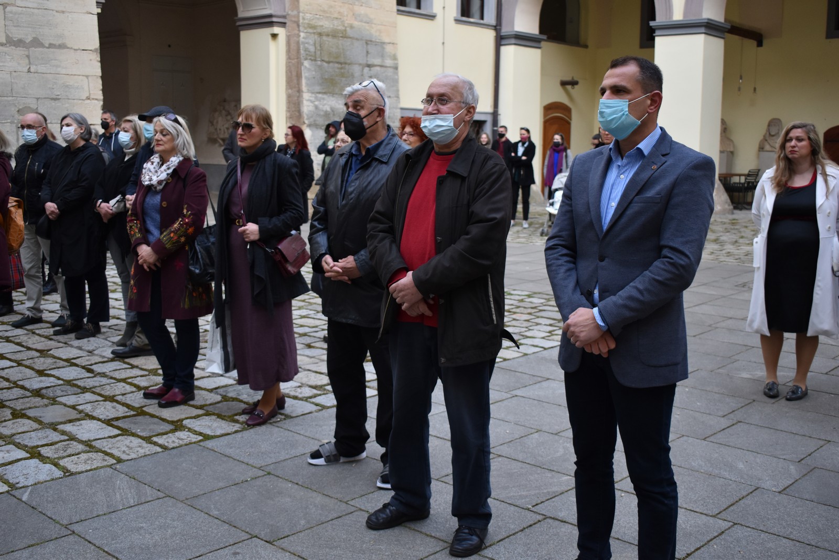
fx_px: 909
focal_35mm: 39
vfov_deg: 34.2
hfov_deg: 49.5
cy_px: 280
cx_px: 420
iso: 640
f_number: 4
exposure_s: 1/250
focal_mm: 26
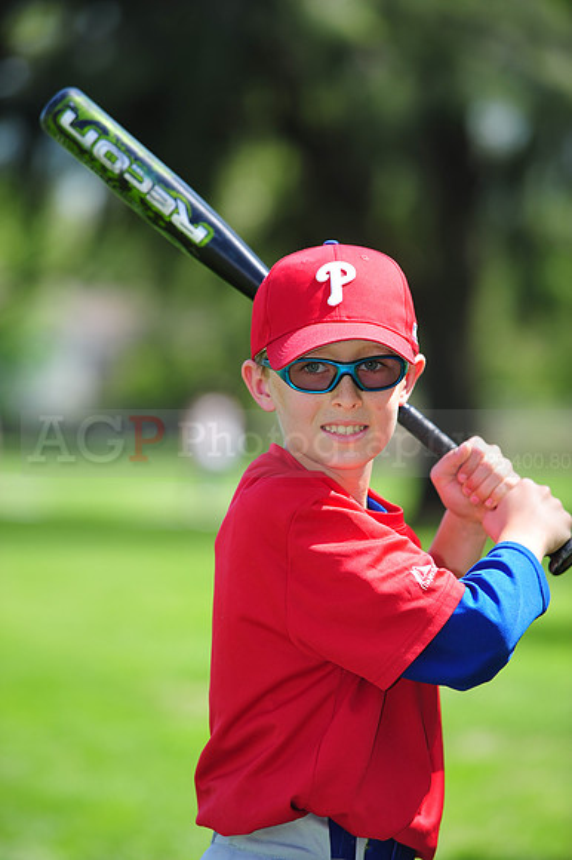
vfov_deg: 10.3
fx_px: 4772
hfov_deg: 6.9
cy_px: 430
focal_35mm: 200
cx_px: 286
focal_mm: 200
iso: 200
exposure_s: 1/500
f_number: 4.5
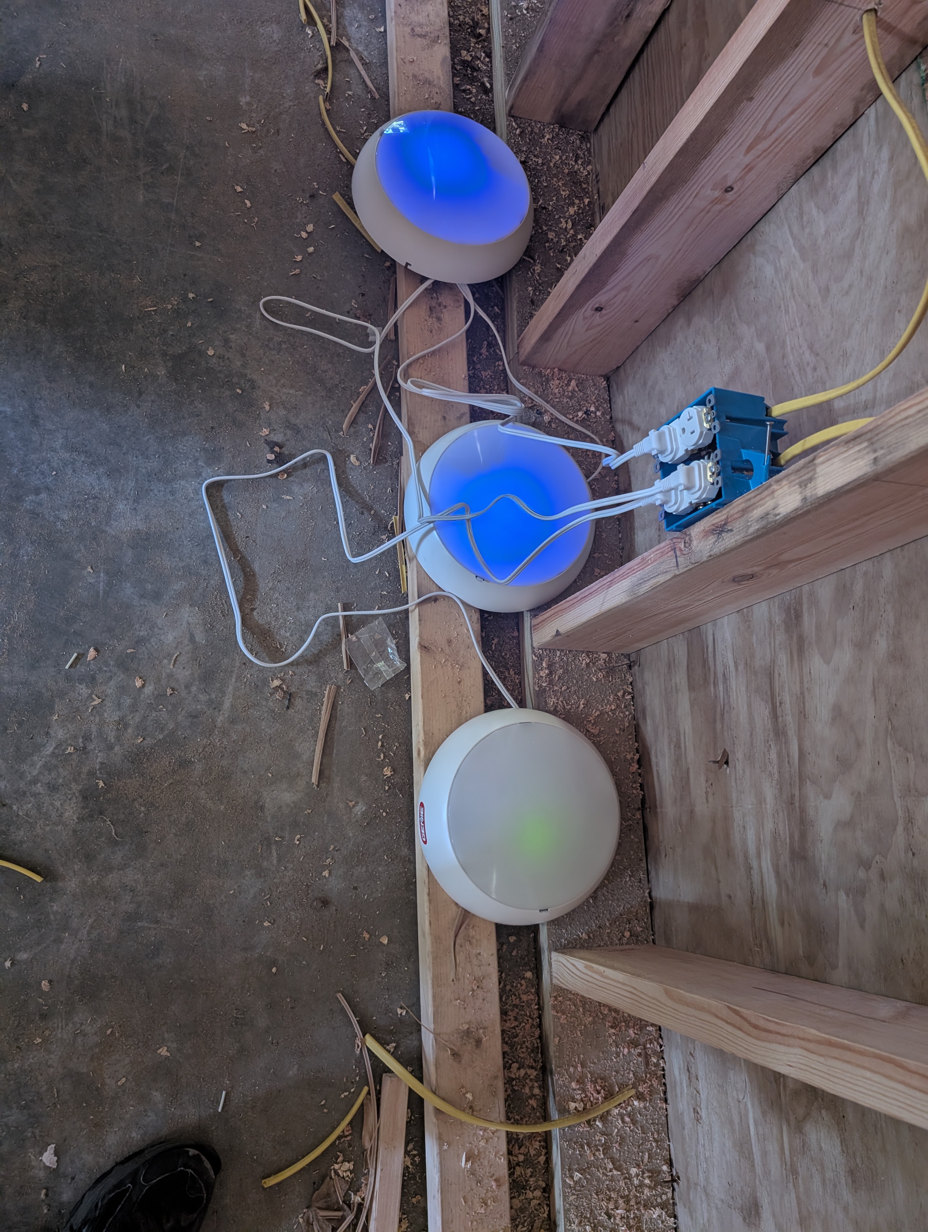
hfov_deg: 56.9
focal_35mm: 24
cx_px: 464
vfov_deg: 71.5
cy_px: 616
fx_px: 856
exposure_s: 1/48.5
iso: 512
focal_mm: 6.9
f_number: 1.68
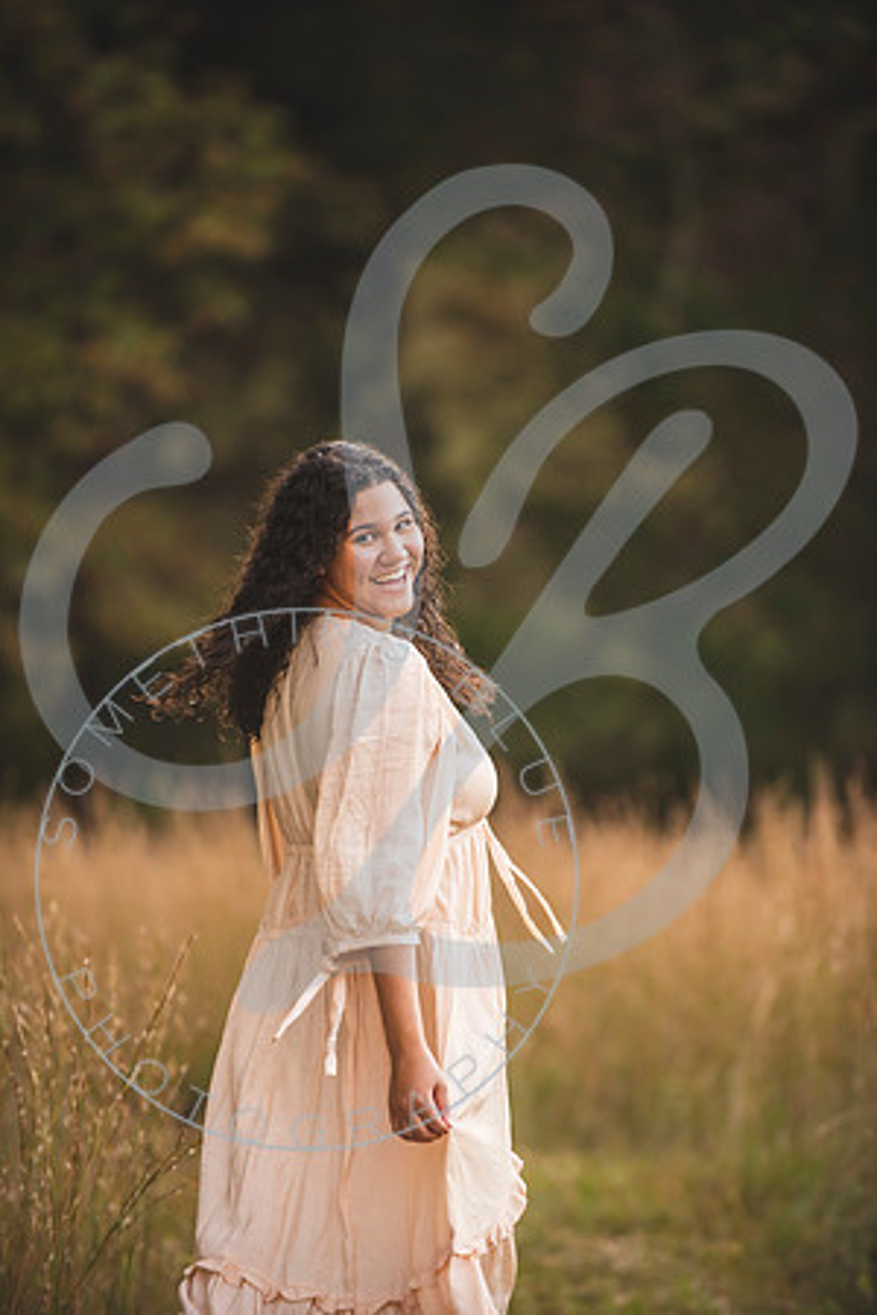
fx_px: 7308
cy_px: 658
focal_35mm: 200
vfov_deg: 10.3
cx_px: 438
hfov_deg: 6.9
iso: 400
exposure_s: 1/400
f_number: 2.8
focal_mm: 200
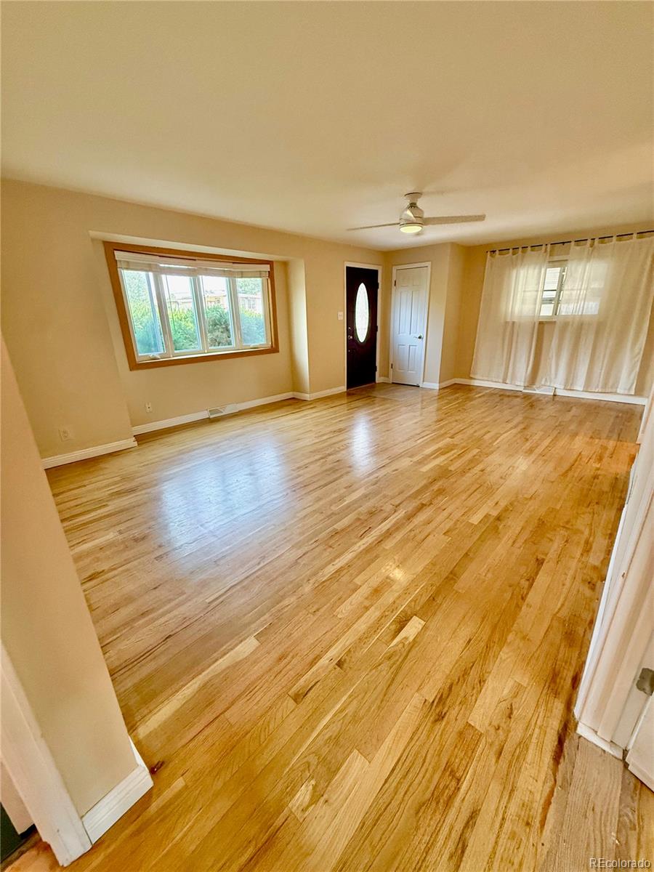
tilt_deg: -18.7
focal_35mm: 14
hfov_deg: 85.7
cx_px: 327
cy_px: 436
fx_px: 353
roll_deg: +1.4
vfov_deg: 102.1
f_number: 2.2
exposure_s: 1/120
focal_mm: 2.22
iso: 320
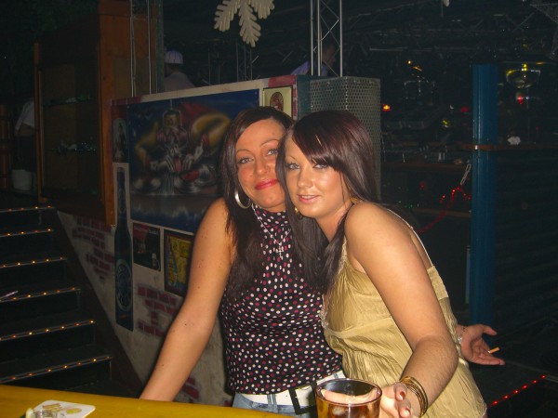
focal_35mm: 38
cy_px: 209
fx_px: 613
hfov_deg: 49.0
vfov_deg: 37.7
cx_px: 279
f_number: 2.8
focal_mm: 7.9
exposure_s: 1/60
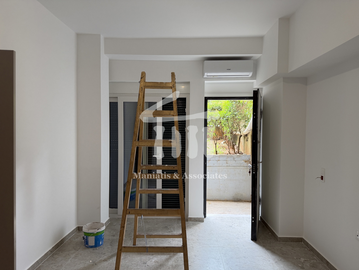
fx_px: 249
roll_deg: -0.7
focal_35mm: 24
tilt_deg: -1.7
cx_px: 180
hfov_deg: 71.6
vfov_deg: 56.8
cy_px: 135
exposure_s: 1/100
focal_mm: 6.76
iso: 160
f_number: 1.78
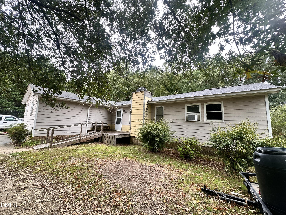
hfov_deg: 102.1
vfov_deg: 85.7
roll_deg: -2.6
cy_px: 108
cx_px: 143
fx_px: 116
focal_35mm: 14
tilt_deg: +5.7
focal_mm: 2.22
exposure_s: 1/99
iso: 40
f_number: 2.2
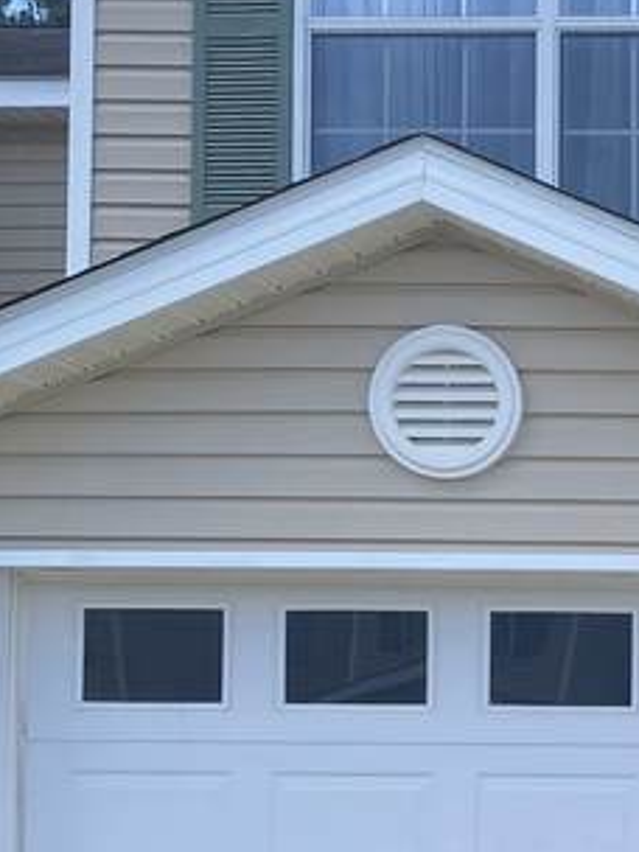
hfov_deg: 16.6
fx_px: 2018
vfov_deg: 23.2
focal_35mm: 82
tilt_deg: +0.7
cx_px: 914
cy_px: 768
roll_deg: -1.1
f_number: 1.8
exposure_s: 1/1157
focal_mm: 4.25
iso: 32
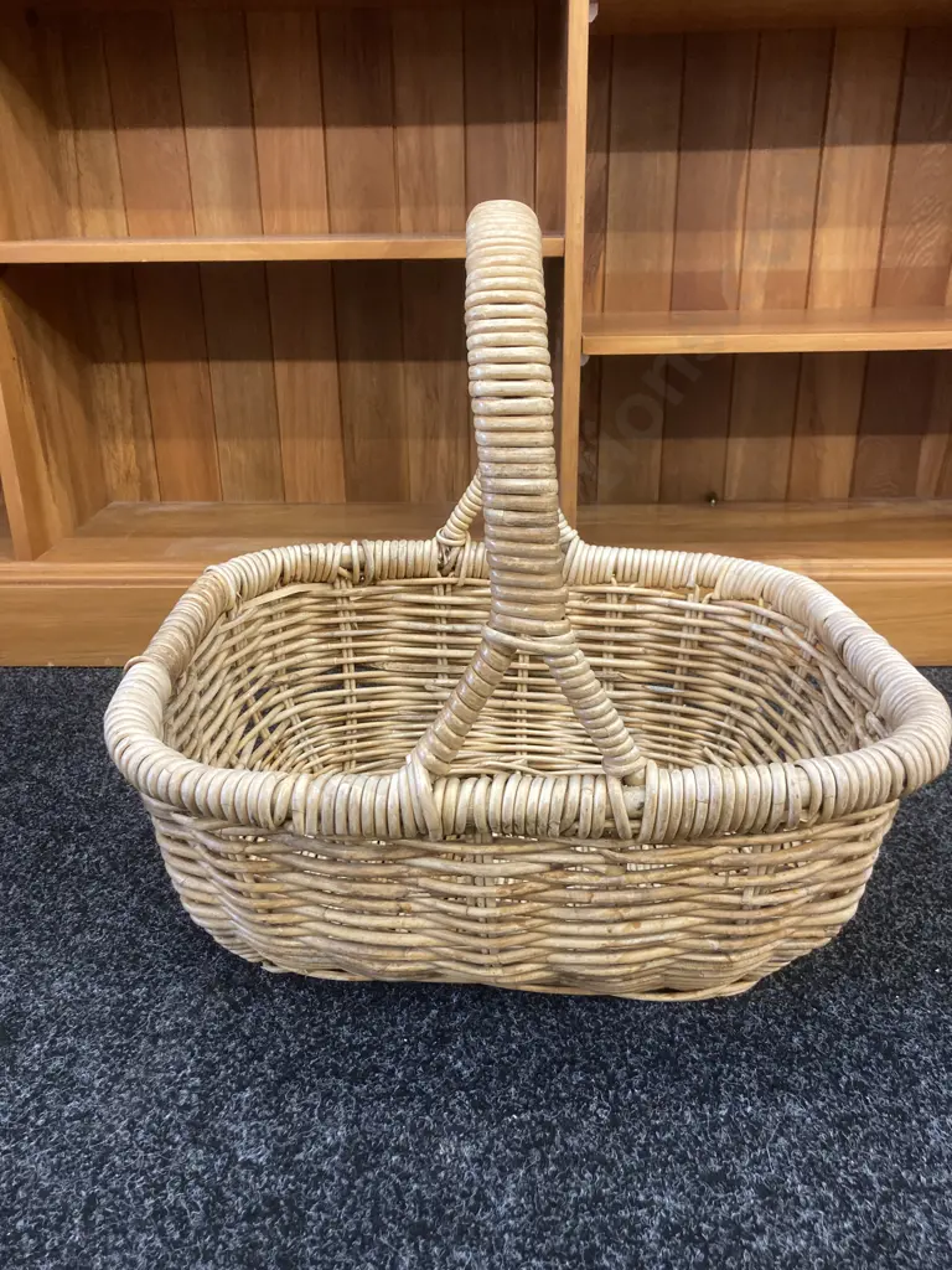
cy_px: 635
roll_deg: +0.0
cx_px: 476
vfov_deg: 63.4
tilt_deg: -20.8
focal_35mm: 28
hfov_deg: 49.7
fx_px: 1027
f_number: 1.8
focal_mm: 3.99
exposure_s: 1/50
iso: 200
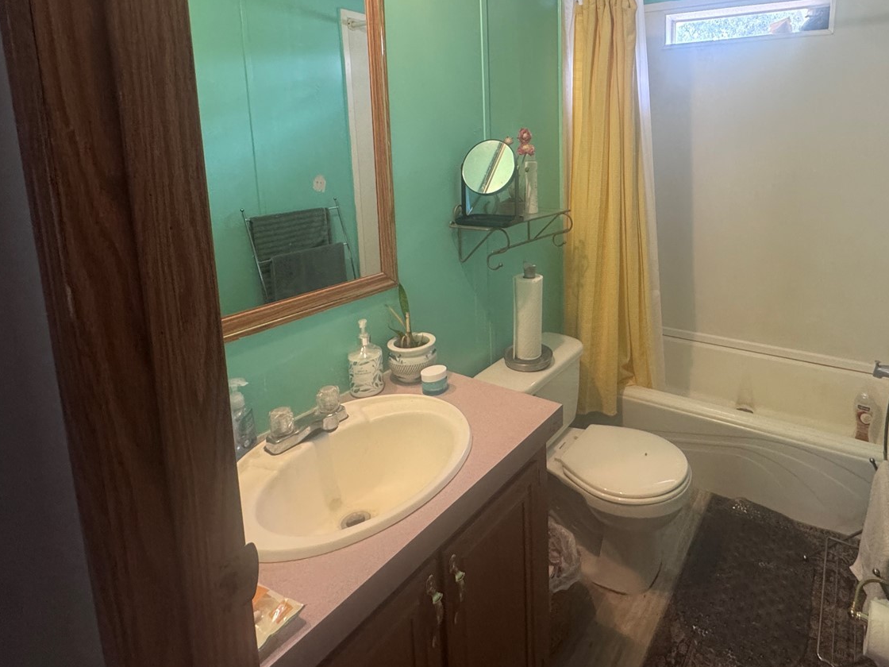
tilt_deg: -9.4
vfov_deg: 64.0
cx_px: 575
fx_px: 514
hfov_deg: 79.7
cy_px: 214
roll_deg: +0.8
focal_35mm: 20
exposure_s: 1/60
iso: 320
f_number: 2.2
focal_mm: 2.22
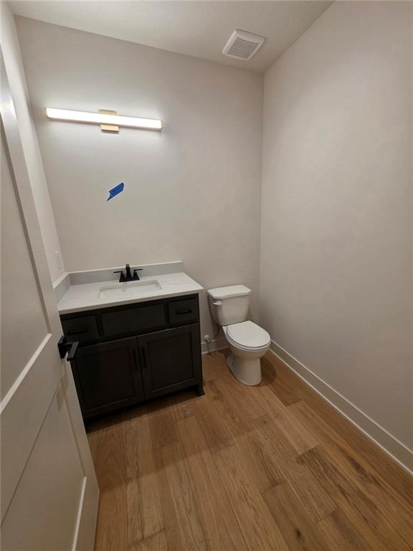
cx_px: 206
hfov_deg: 89.9
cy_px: 276
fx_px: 207
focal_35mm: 13
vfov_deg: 106.2
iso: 80
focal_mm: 2.2
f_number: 1.9
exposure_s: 1/120
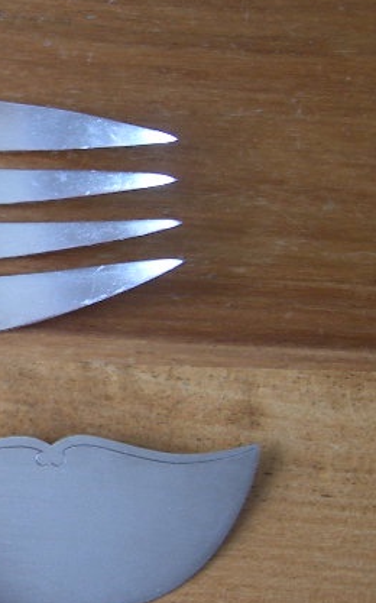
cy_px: 403
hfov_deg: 12.2
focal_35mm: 99
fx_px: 1626
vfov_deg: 20.9
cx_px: -292
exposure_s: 1/4.6
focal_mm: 7.8
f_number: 2.8
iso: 50
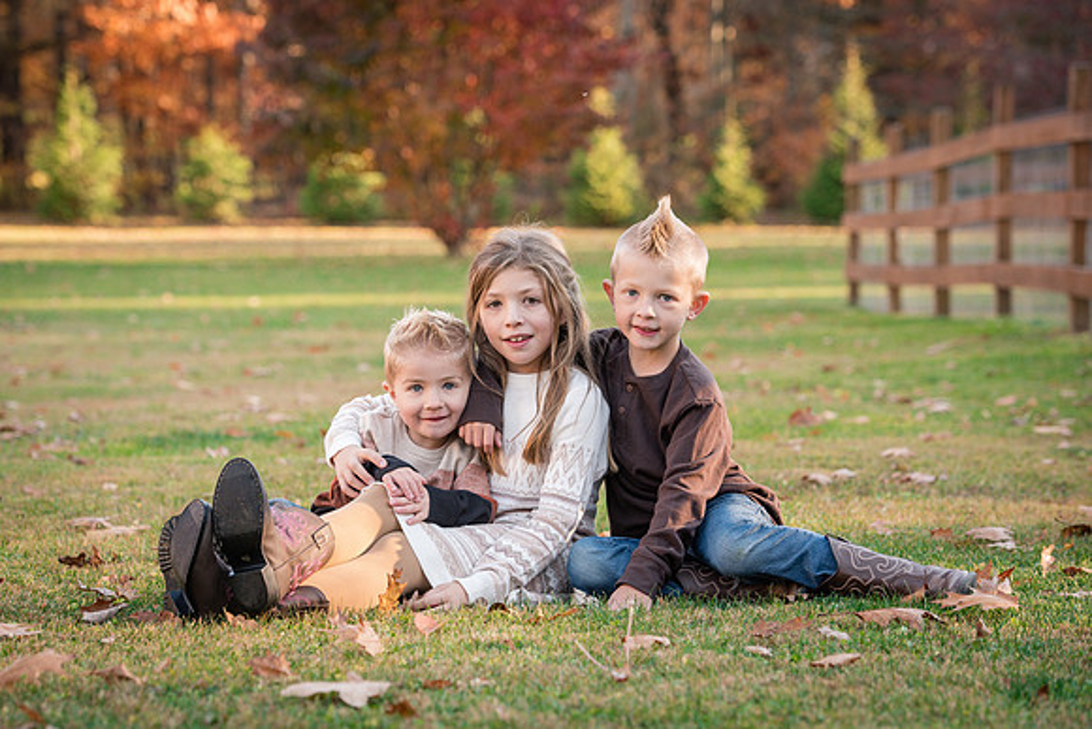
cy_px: 383
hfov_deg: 19.2
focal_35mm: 106
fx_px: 3225
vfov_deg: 12.9
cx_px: 504
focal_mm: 98
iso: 500
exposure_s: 1/160
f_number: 5
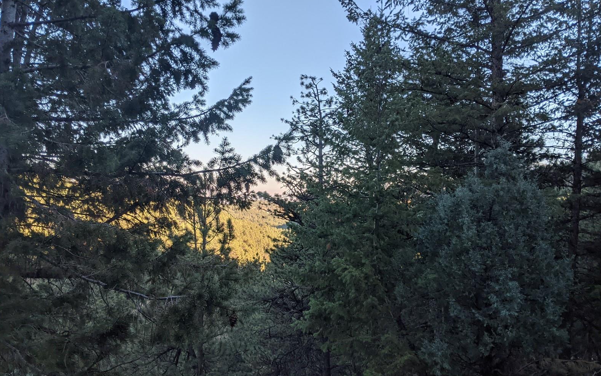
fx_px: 475
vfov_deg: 43.1
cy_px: 194
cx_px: 301
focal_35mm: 29
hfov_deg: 64.6
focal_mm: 4.44
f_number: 1.8
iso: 56
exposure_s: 1/1376
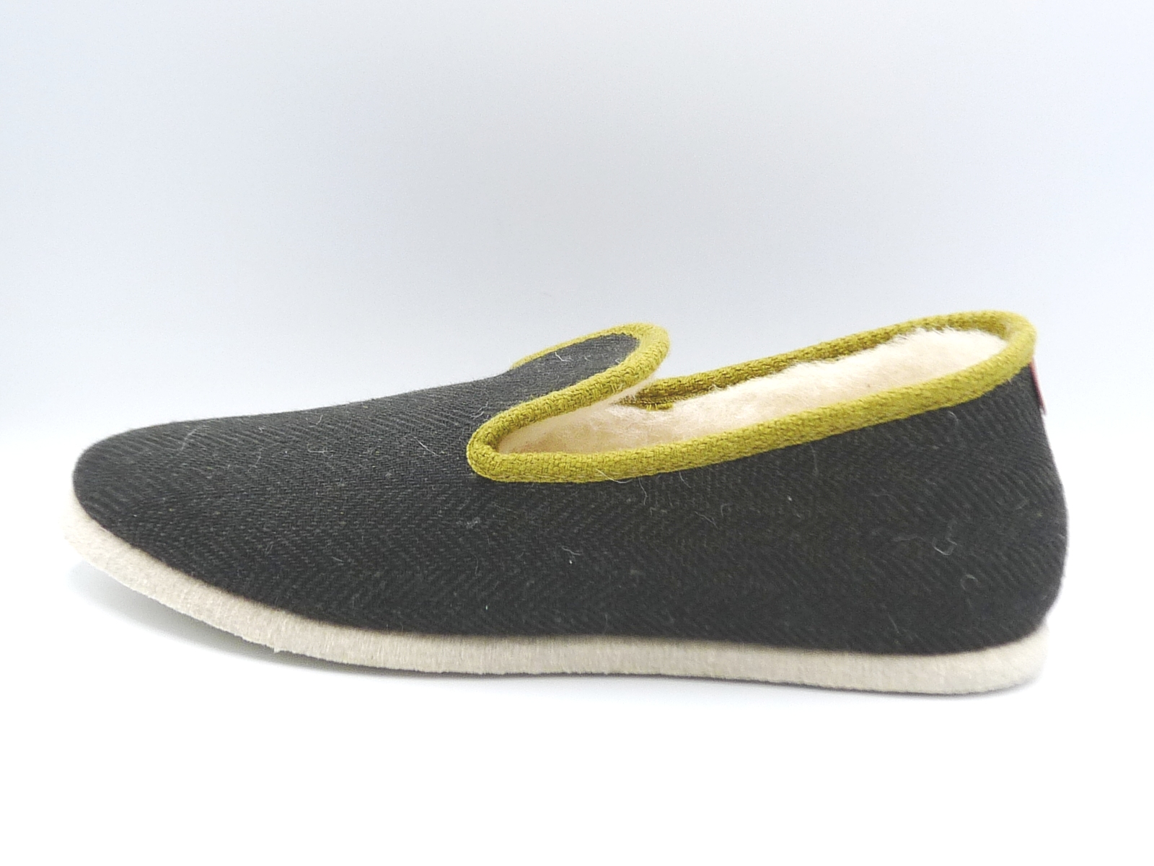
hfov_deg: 38.9
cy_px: 433
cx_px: 577
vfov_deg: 29.7
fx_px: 1634
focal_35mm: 49
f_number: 4
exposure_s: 1/160
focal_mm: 4.8
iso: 100
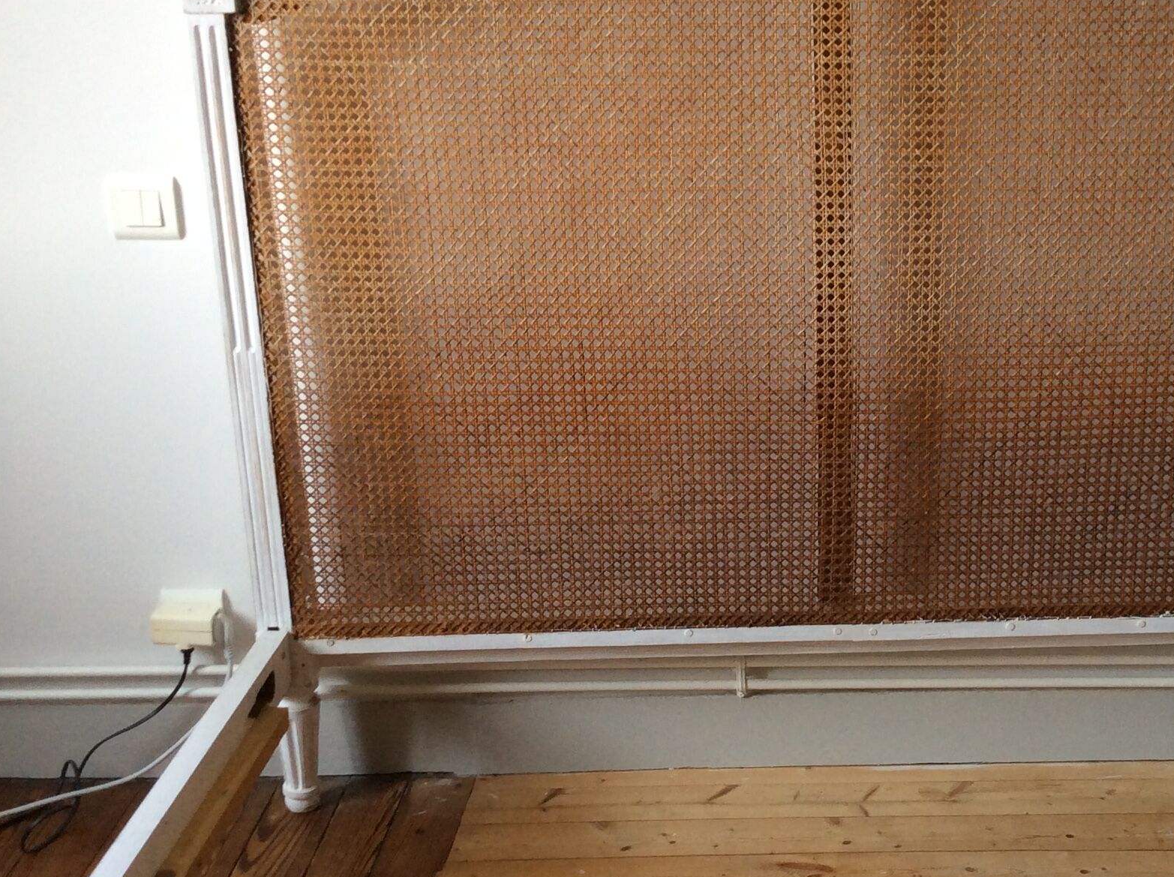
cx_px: 824
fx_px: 1795
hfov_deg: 35.7
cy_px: 456
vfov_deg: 27.5
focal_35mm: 53
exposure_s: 1/25
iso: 50
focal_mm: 3.3
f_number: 2.4
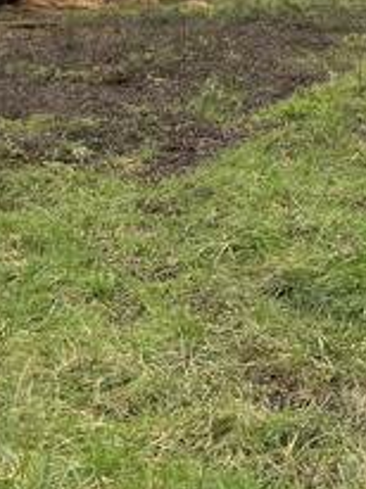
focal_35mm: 101
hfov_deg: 12.9
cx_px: 711
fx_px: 1427
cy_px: -50
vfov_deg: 18.7
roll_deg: -0.6
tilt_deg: -0.9
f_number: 1.6
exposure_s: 1/552
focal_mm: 5.1
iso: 50
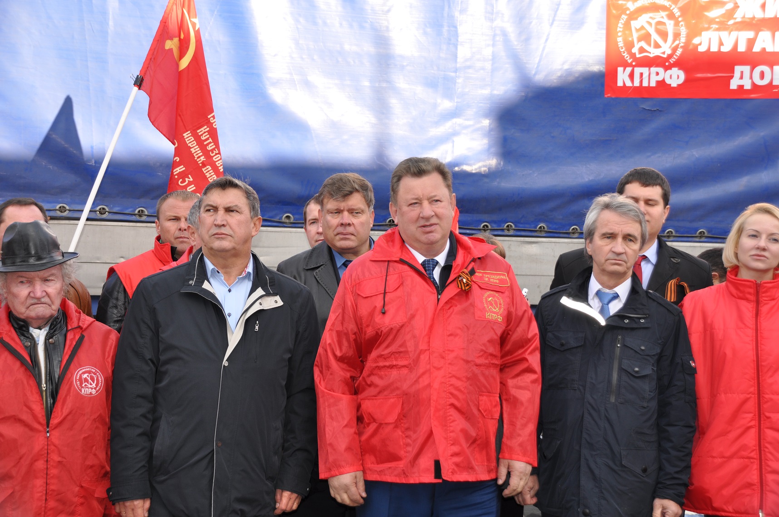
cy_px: 258
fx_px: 1427
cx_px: 390
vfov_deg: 20.6
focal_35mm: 66
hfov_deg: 30.5
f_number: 6.3
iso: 200
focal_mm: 44
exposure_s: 1/200
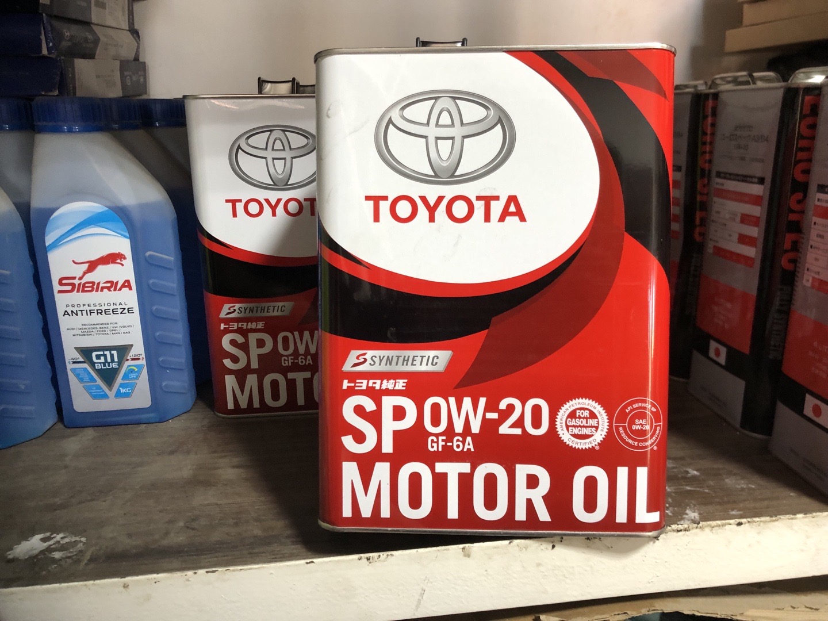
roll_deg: +1.3
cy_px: 310
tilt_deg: -16.4
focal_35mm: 28
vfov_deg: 49.7
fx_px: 670
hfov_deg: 63.4
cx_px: 414
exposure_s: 1/15
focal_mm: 4
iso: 40
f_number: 1.8
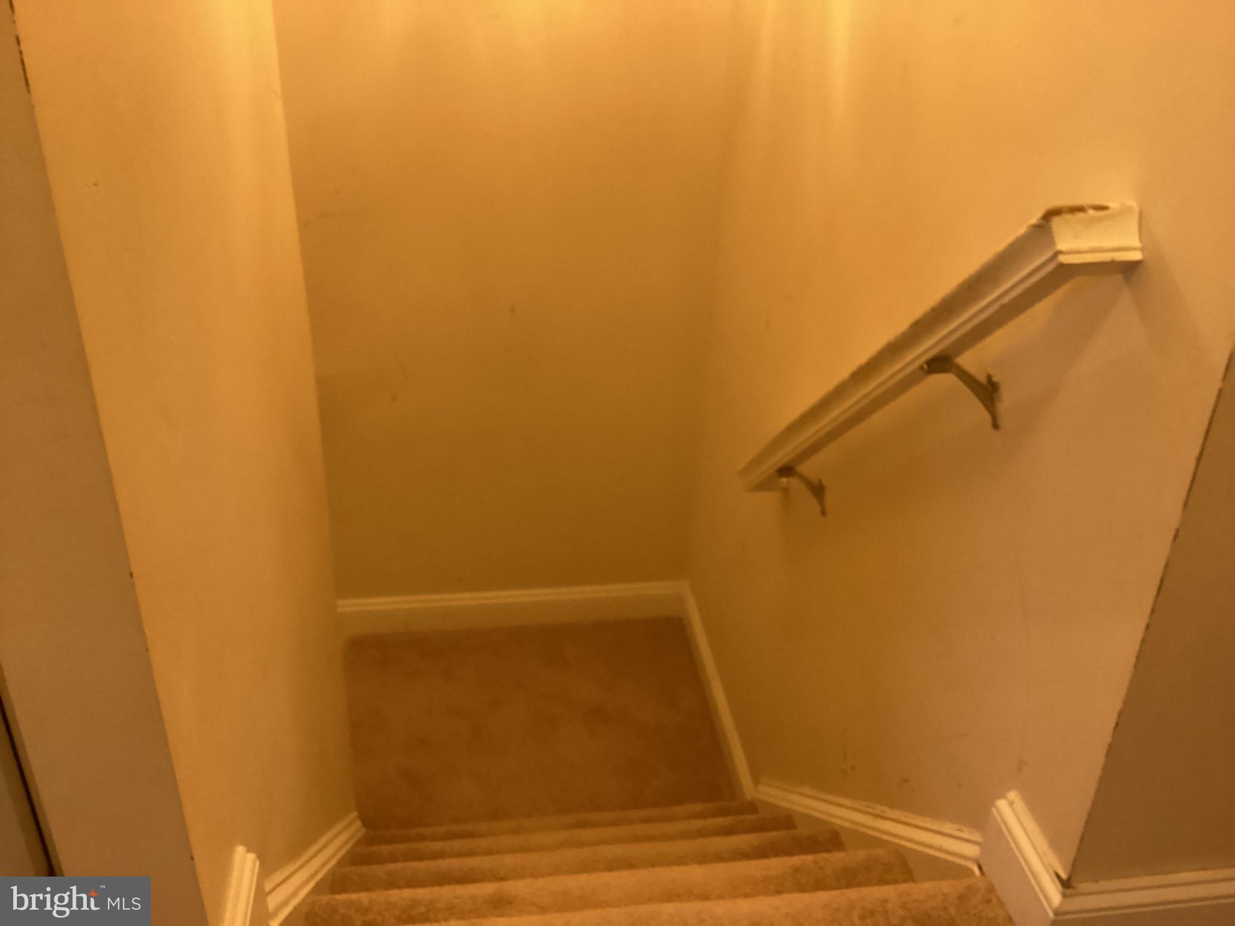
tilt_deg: -31.3
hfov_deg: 58.4
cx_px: 618
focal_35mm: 31
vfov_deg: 45.4
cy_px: 463
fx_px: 1106
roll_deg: -1.6
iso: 500
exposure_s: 1/30
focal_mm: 3.3
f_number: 2.4
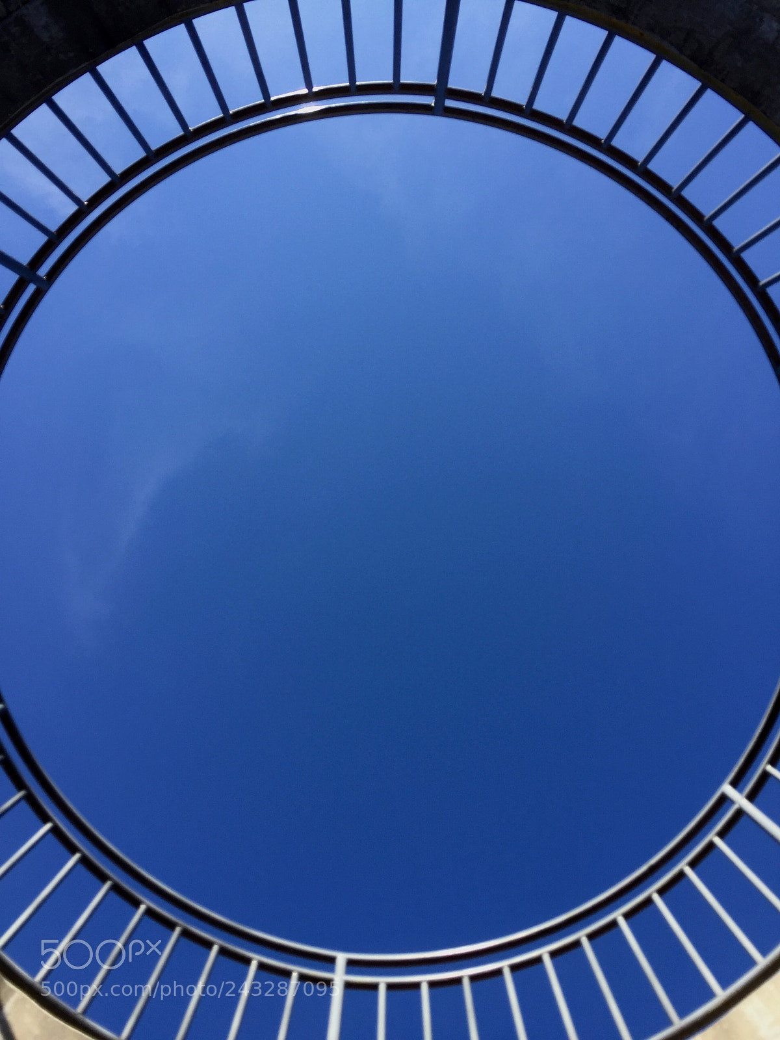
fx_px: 871
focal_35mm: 29
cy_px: 520
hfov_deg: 48.2
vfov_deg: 61.7
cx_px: 390
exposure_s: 1/898
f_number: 2.2
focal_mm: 4.15
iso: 32
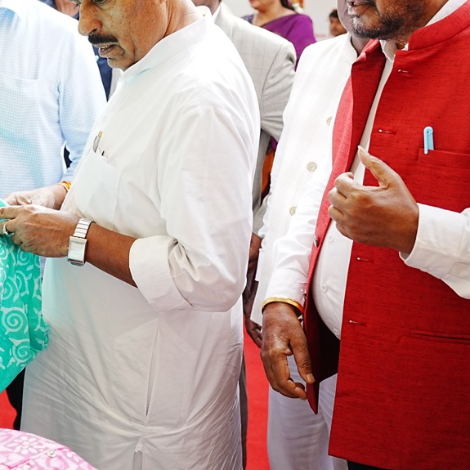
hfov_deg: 31.7
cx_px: 123
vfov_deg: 31.9
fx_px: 814
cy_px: 147
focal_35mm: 53
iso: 1000
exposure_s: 1/2000
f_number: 3.5
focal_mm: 28
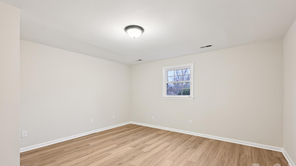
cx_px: 148
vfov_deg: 65.2
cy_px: 92
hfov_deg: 97.5
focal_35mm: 17
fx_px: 130
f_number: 8
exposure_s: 1/5
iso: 400
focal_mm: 15.5
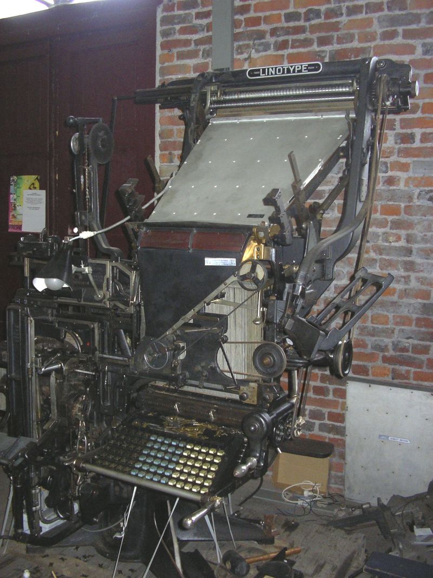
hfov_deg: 37.7
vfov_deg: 49.0
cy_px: 289
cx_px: 216
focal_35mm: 38
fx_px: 634
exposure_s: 1/60
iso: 200
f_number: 2.9
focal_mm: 5.8
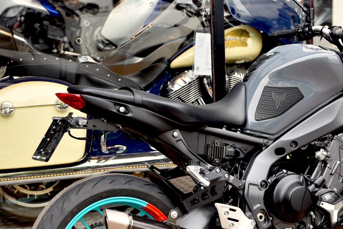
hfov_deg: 22.7
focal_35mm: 89
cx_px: 243
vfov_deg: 15.3
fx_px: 848
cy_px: 169
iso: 100
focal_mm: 56
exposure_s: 1/60
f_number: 3.2
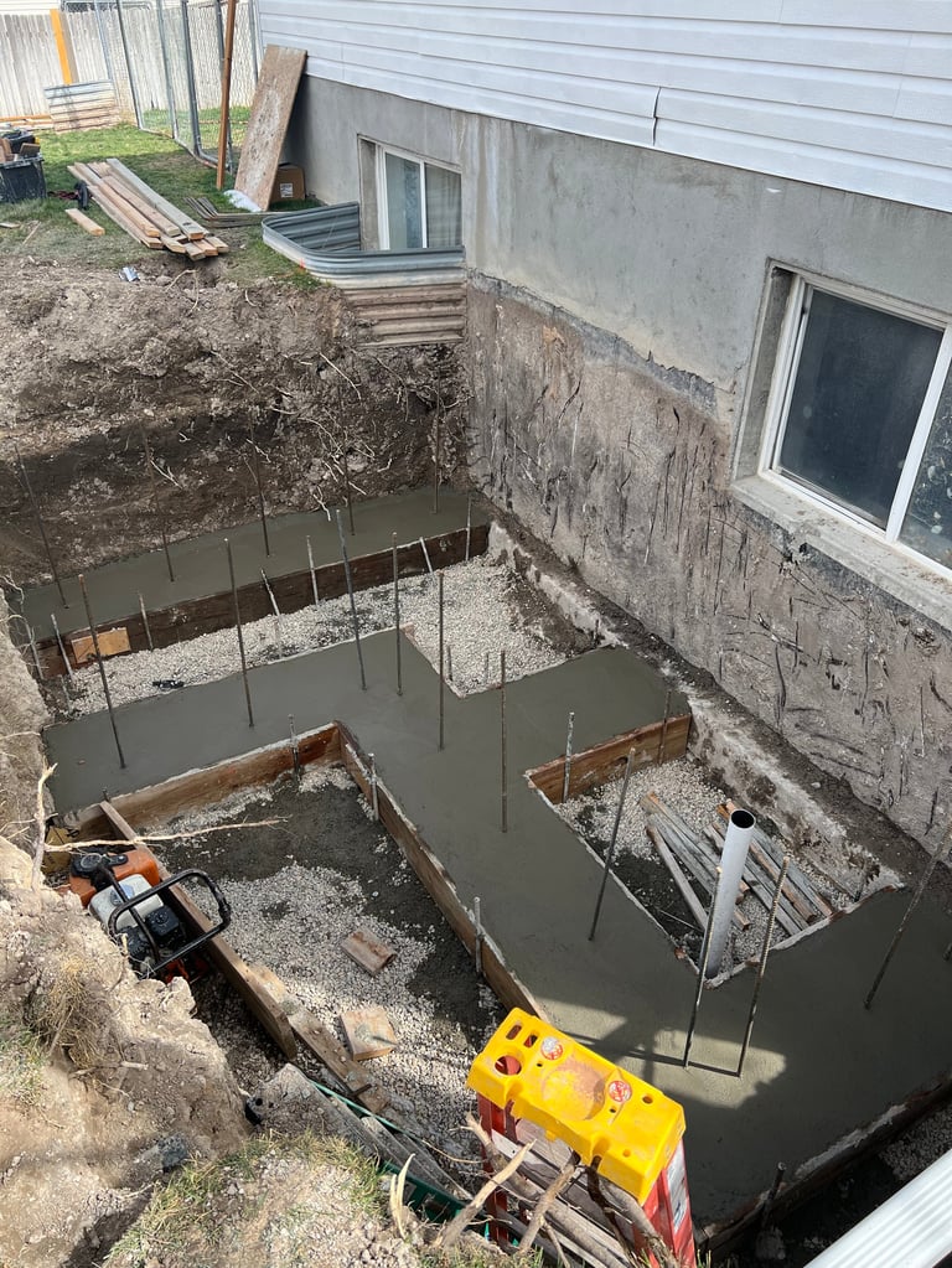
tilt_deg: -34.2
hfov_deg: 53.1
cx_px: 476
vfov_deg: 67.3
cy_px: 634
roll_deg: +0.1
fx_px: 953
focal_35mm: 26
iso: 50
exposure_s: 1/1295
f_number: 1.5
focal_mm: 5.7
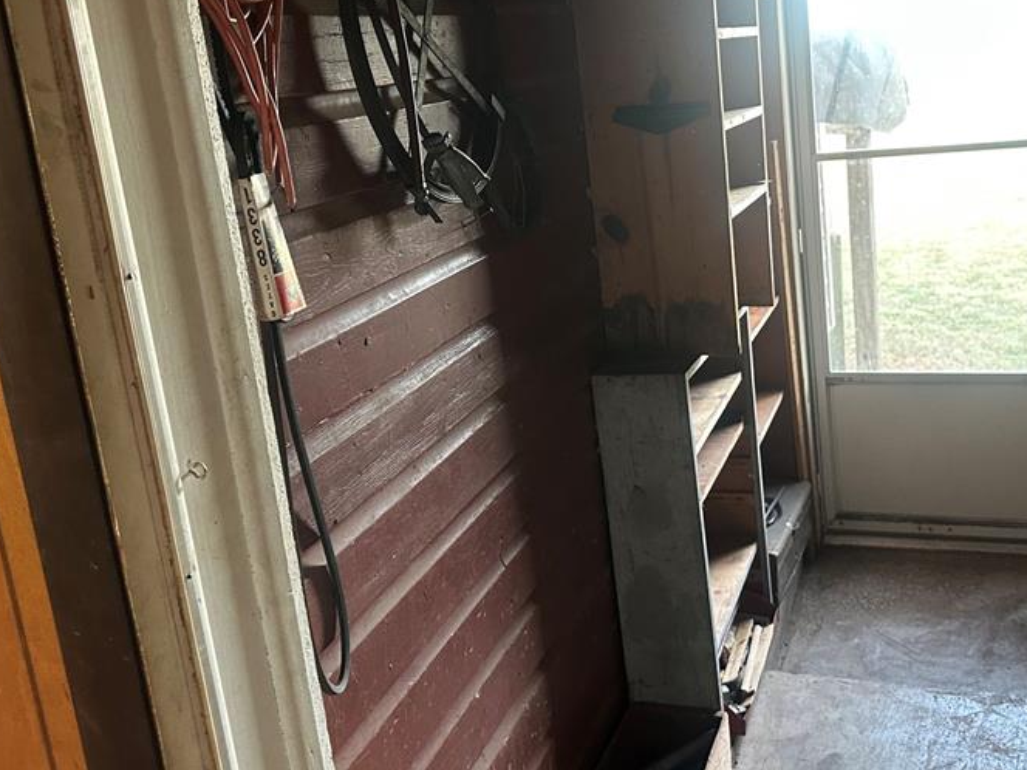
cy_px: 277
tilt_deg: -11.8
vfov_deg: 38.4
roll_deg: +6.4
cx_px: 597
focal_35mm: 37
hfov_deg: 49.9
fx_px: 1098
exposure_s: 1/60
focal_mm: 6.86
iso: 400
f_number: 1.78
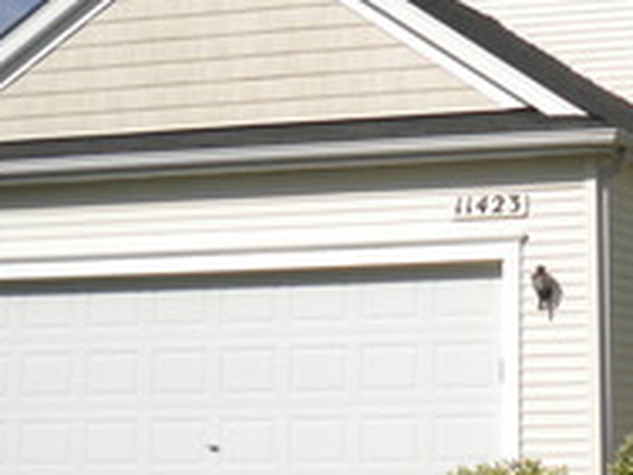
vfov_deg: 12.4
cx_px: 677
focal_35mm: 119
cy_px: 128
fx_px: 2176
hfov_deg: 16.1
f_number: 4.6
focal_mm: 6.3
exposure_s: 1/1000
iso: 80
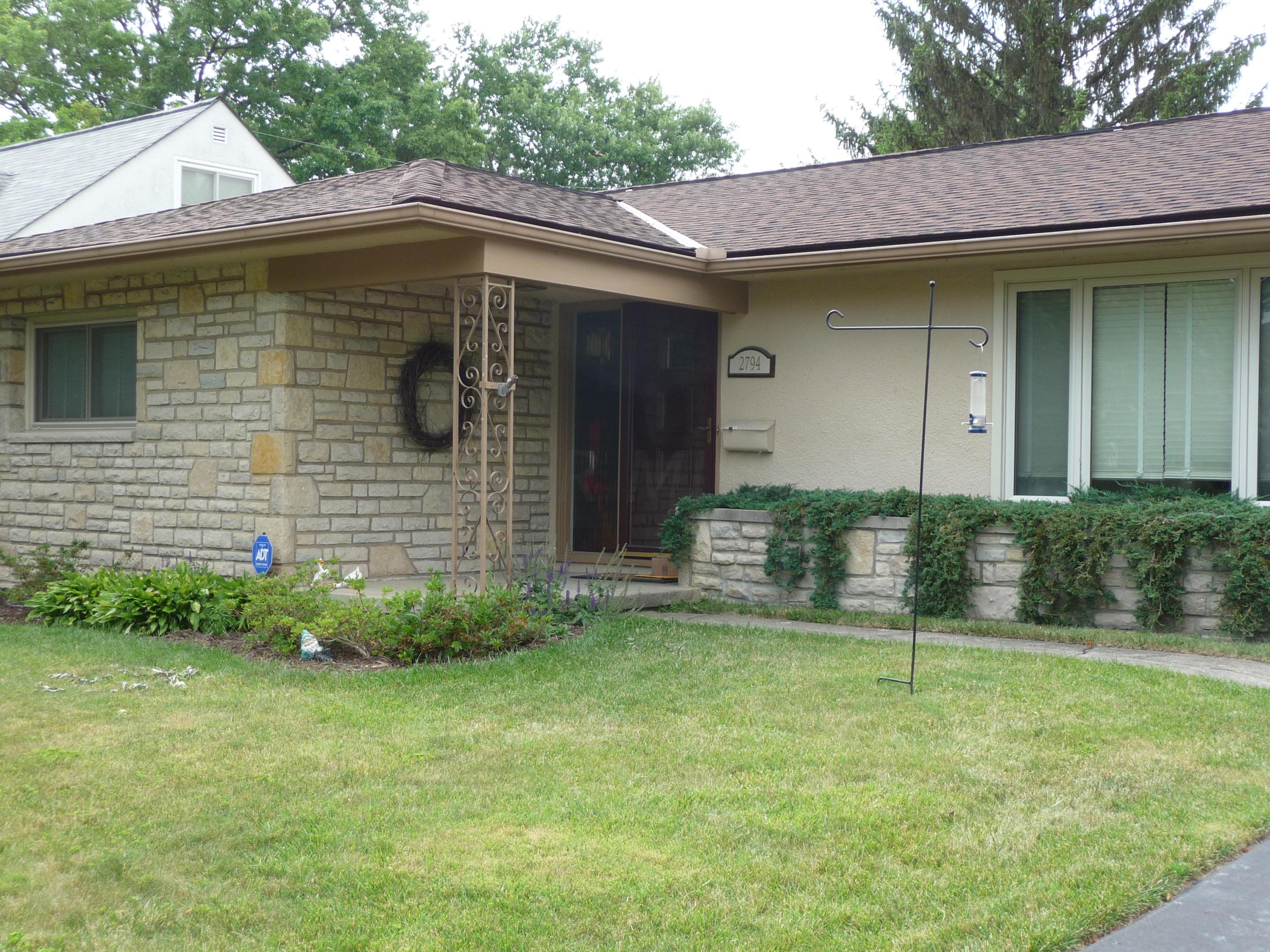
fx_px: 1651
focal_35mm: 45
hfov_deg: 42.1
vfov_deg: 32.2
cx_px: 635
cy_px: 476
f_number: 4.1
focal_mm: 7.6
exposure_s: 1/125
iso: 100
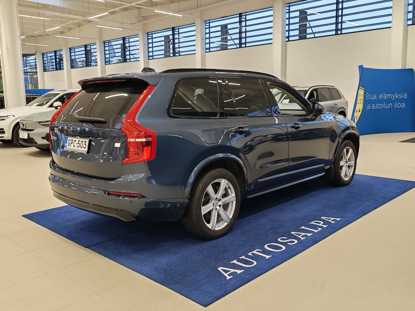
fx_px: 396
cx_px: 208
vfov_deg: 42.9
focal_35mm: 33
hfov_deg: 55.4
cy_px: 156
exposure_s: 1/100
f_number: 1.9
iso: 400
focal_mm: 6.12
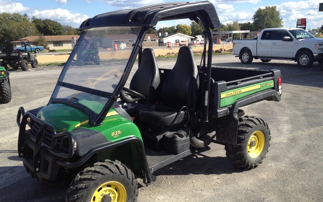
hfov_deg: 51.5
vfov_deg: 33.5
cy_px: 117
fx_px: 335
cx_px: 160
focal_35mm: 38
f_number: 2.4
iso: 64
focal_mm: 4.28
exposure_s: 1/1104
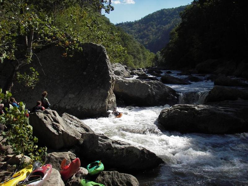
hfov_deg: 49.0
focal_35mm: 38
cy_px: 93
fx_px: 272
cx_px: 124
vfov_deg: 37.7
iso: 50
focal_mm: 6.3
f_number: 3.3
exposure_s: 1/640
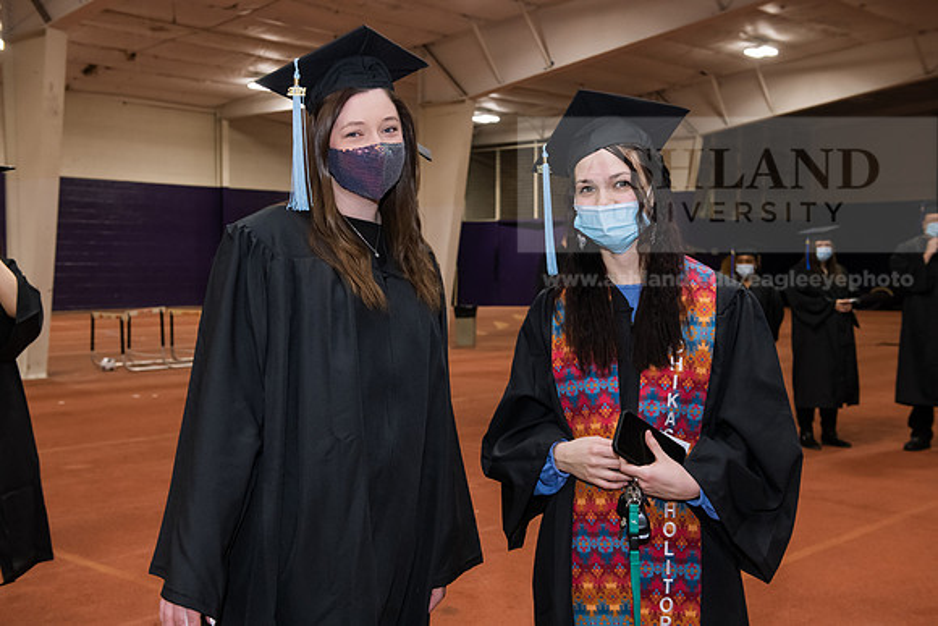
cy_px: 313
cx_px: 469
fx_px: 1147
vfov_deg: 30.5
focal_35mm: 44
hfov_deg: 44.5
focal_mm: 44
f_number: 5.6
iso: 2500
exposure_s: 1/160
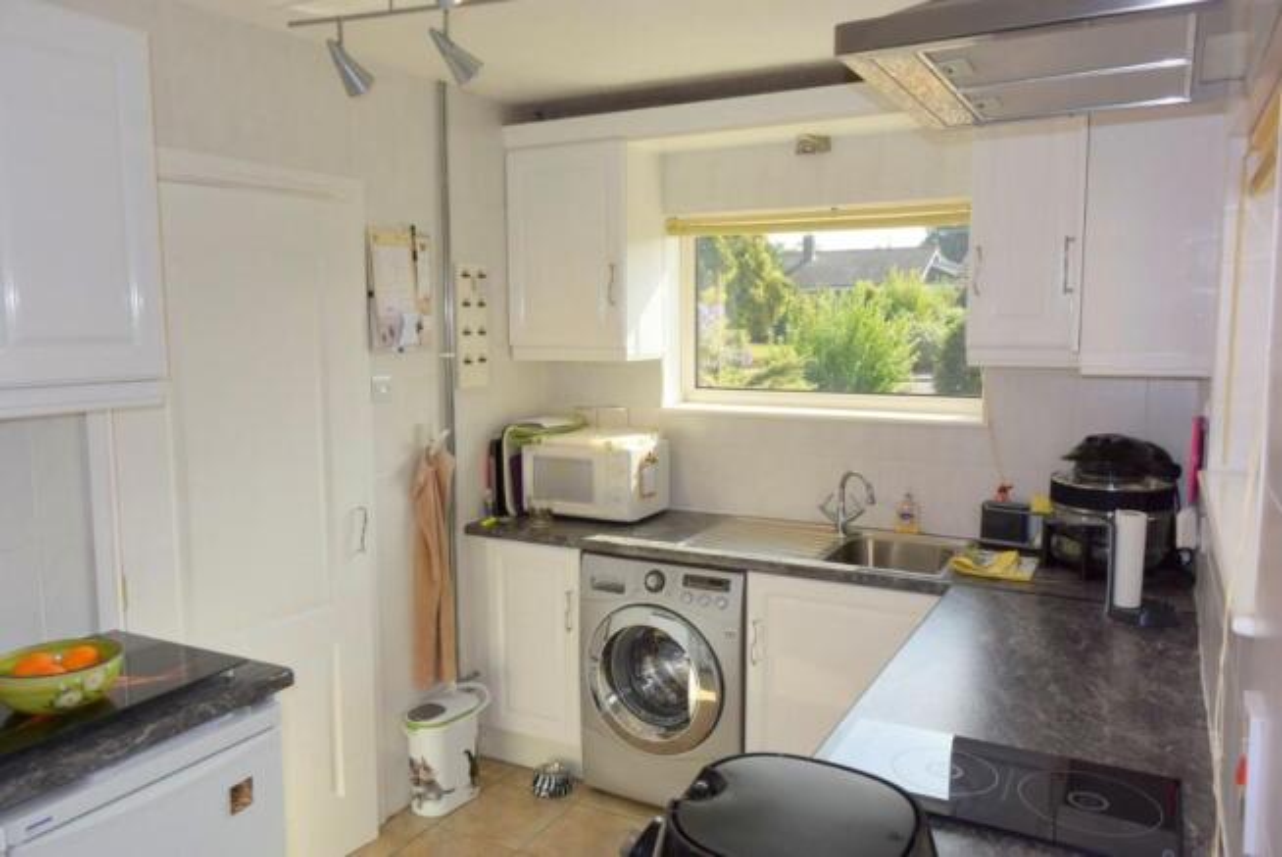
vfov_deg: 48.0
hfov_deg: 67.3
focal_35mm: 27
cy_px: 428
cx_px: 641
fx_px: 962
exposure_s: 1/250
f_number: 4.5
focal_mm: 10
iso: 160
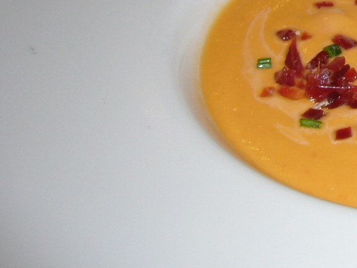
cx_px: 489
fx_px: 1001
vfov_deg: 15.0
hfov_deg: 18.5
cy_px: 2
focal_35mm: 97
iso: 80
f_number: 2.8
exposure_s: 1/60
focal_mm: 5.8
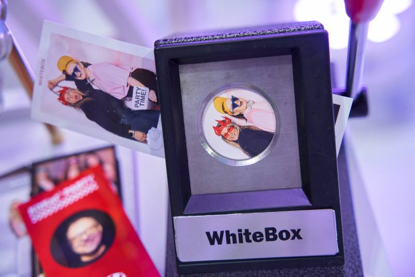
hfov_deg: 29.7
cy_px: 138
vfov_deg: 20.0
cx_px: 208
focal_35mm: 68
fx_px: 784
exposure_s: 1/160
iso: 1000
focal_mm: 68
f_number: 4
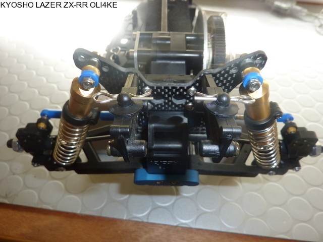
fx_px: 233
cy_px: 121
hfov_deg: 69.4
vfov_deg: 54.9
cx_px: 162
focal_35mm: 25
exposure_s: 1/30
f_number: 4
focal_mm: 4.1
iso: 80
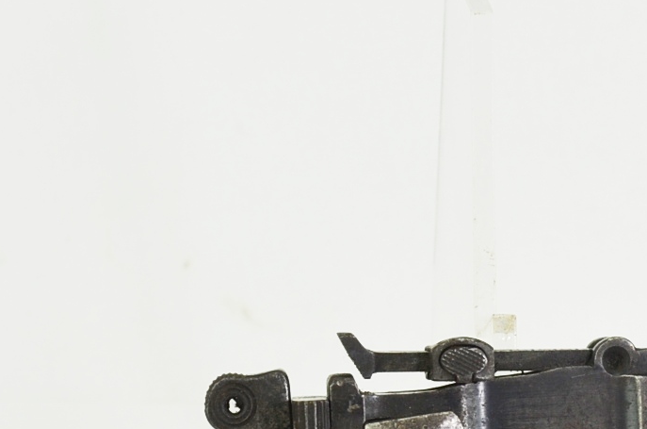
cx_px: 660
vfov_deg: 8.1
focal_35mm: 167
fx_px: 2991
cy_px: 553
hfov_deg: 12.2
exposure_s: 1/160
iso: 200
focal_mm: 31
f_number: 6.3
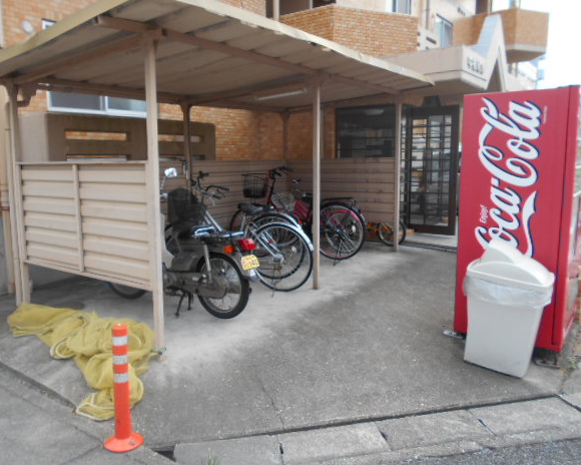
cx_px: 263
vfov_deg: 51.5
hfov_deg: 62.1
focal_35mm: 28
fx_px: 481
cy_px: 225
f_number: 3.2
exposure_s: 1/320
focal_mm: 4.6
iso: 80
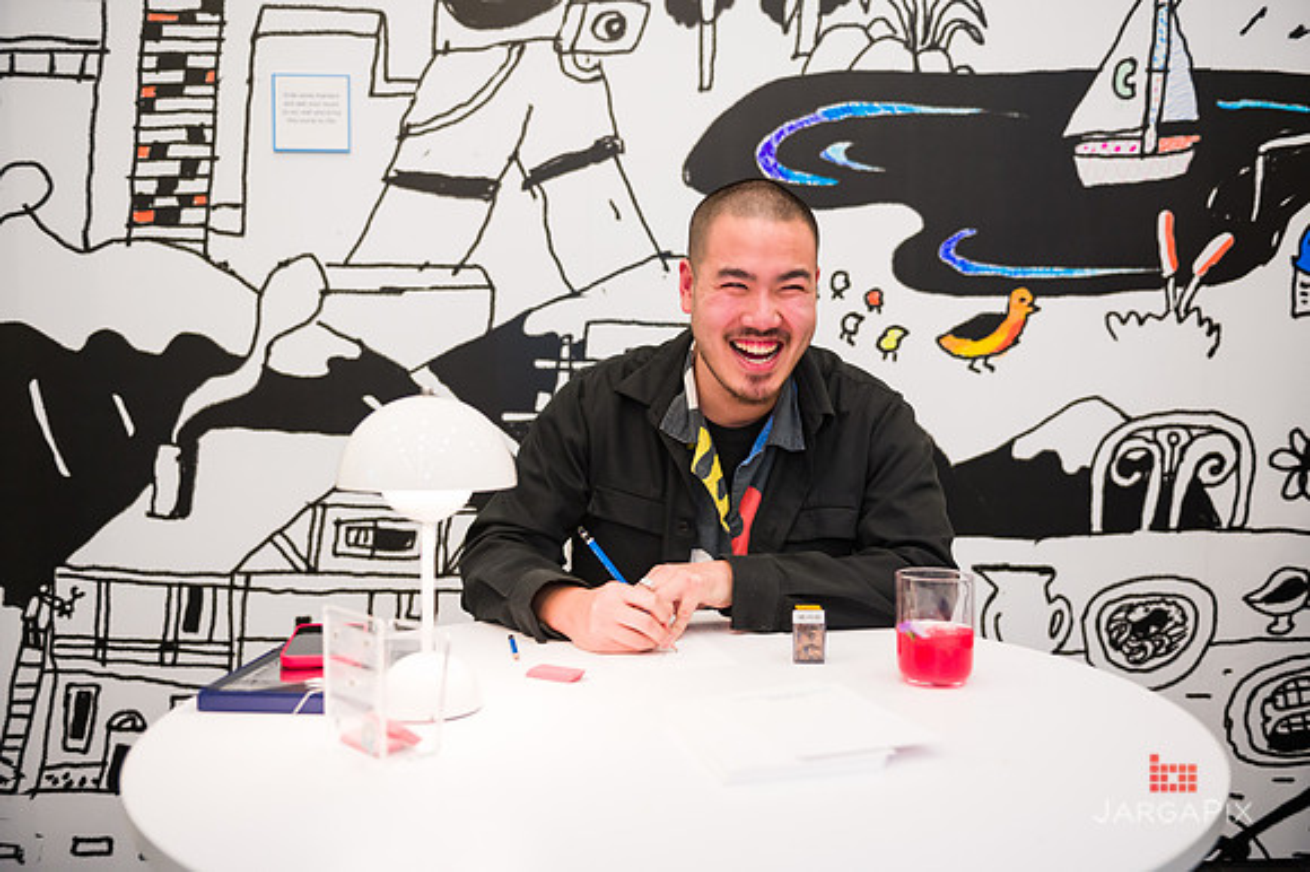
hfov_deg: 58.7
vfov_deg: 41.1
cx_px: 655
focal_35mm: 32
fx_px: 1164
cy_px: 436
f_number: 3.2
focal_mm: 32
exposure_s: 1/200
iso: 1600
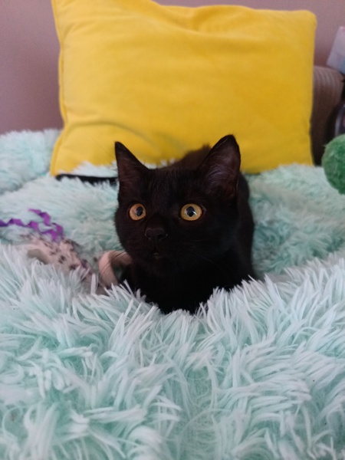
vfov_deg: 71.6
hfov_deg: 56.8
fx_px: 319
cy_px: 230
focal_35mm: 24
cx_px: 172
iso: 2884
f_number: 6.3
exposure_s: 1/25
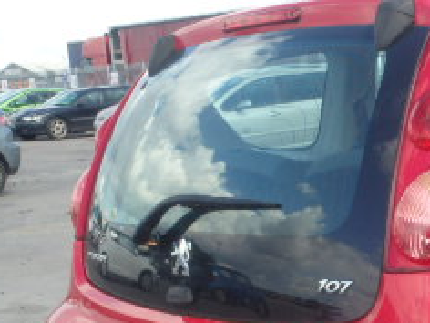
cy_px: 321
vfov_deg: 18.9
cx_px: 499
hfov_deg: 23.7
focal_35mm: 76
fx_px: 944
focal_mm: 5
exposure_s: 1/320
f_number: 3.9
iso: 125
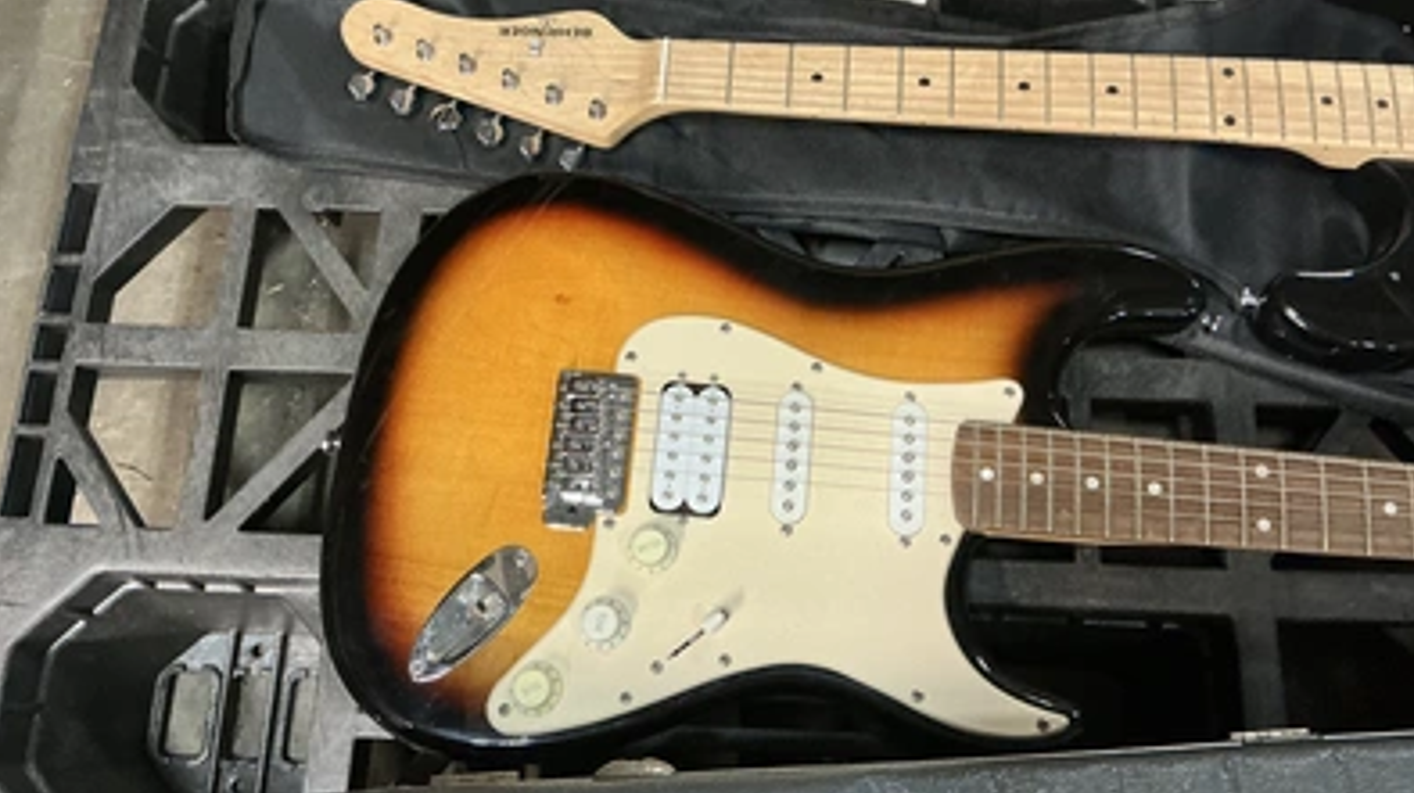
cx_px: 711
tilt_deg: -72.4
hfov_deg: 62.7
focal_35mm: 31
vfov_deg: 37.6
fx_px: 1162
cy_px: 334
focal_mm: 3
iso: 250
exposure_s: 1/60
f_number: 1.8
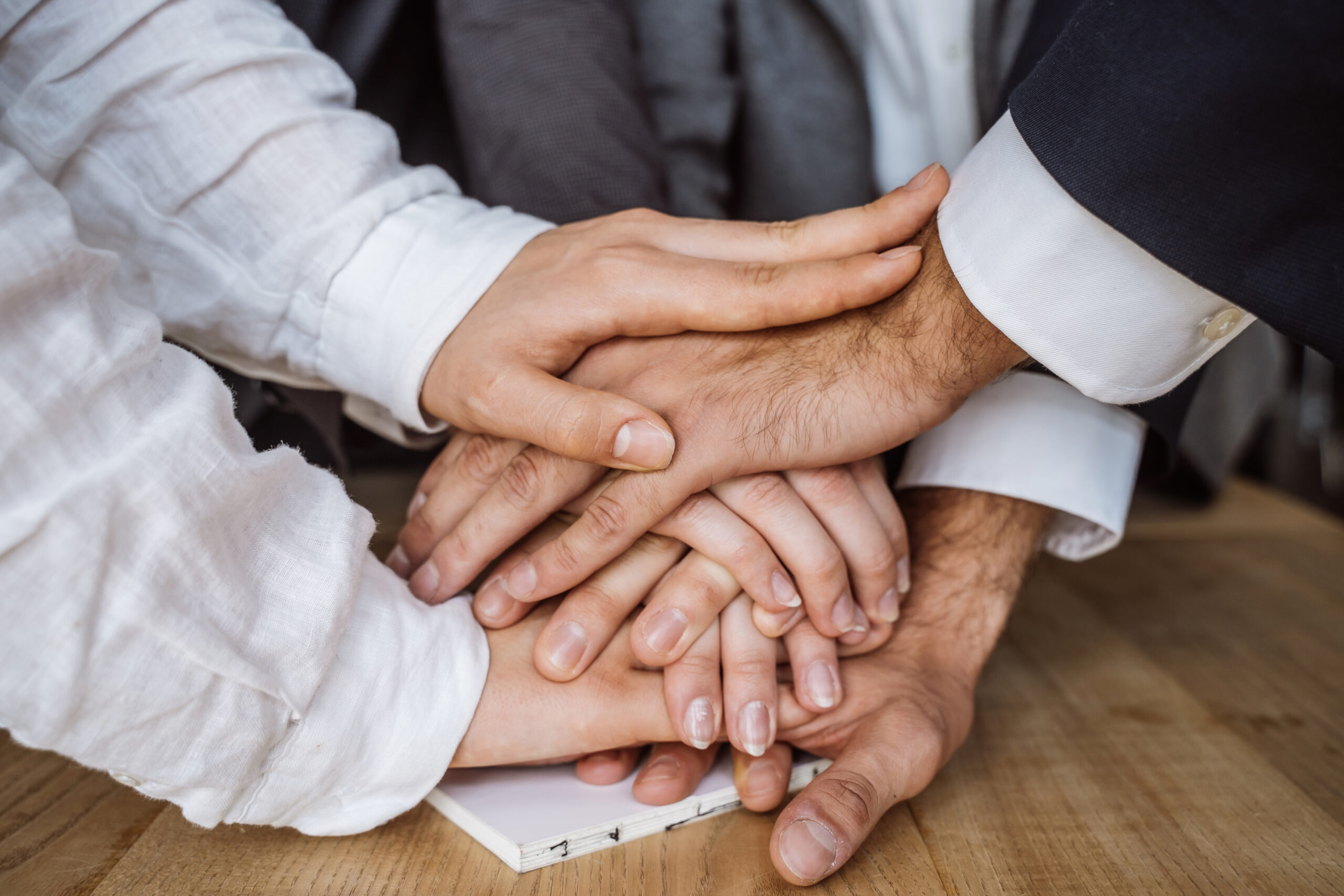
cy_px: 448
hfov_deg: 53.1
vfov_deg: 36.9
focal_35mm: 36
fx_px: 1344
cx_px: 672
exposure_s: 1/100
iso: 250
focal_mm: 36
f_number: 4
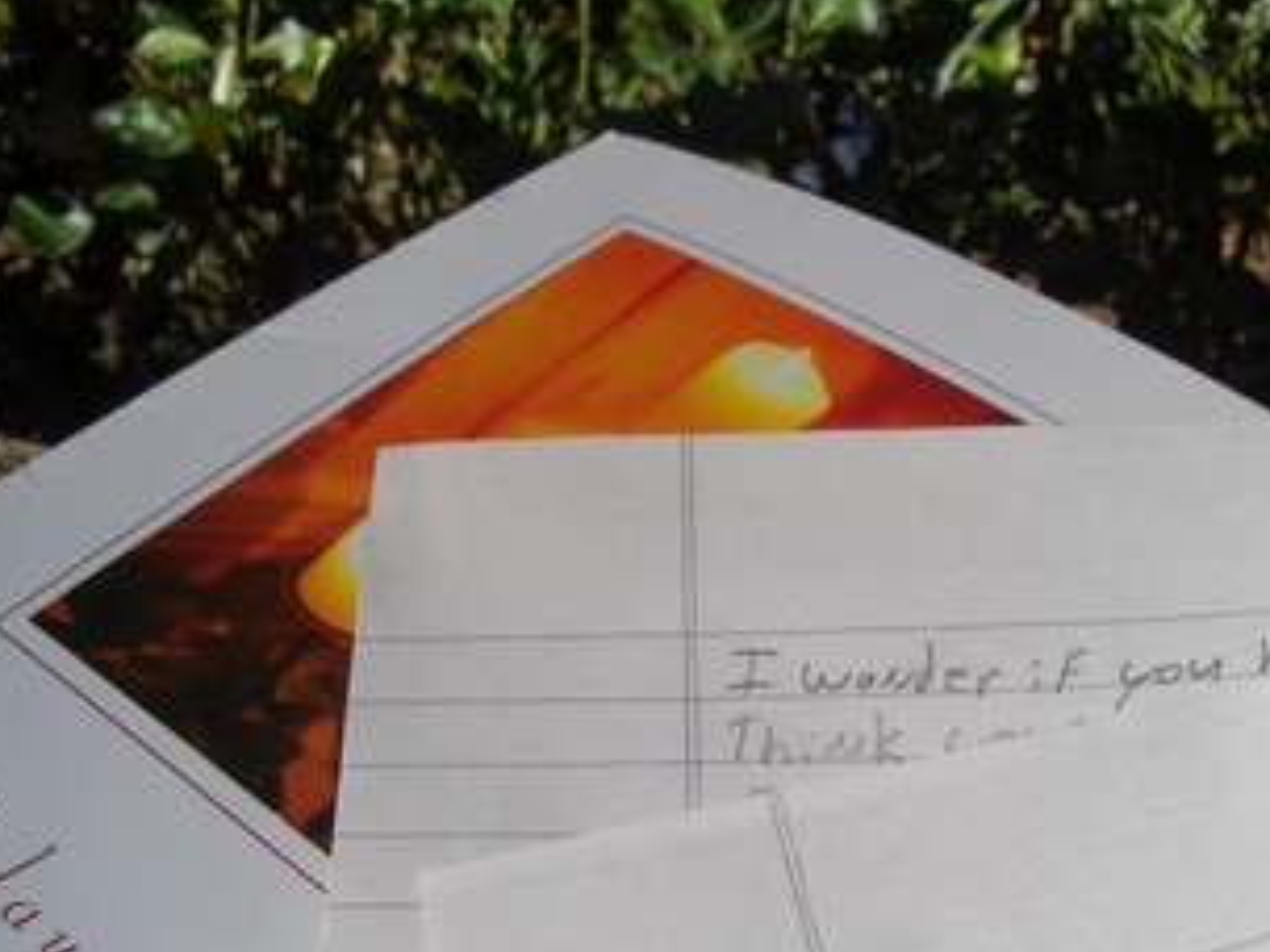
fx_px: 1688
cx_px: 744
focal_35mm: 46
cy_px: 618
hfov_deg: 41.1
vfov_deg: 31.3
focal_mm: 5.8
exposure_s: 1/500
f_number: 4.3
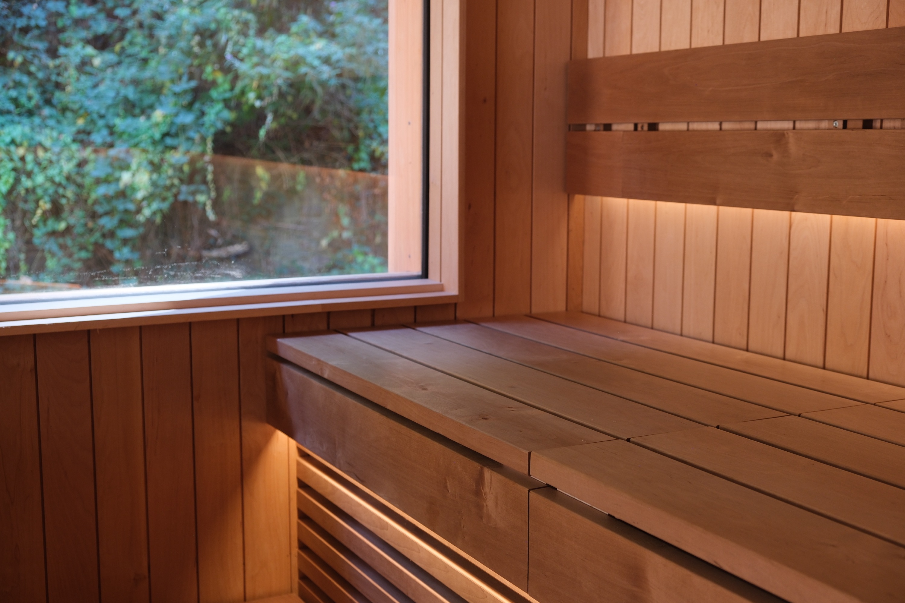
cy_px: 302
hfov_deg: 43.6
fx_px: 1131
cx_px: 452
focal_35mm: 45
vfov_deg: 29.9
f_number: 4
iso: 400
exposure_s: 1/20
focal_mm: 30.2
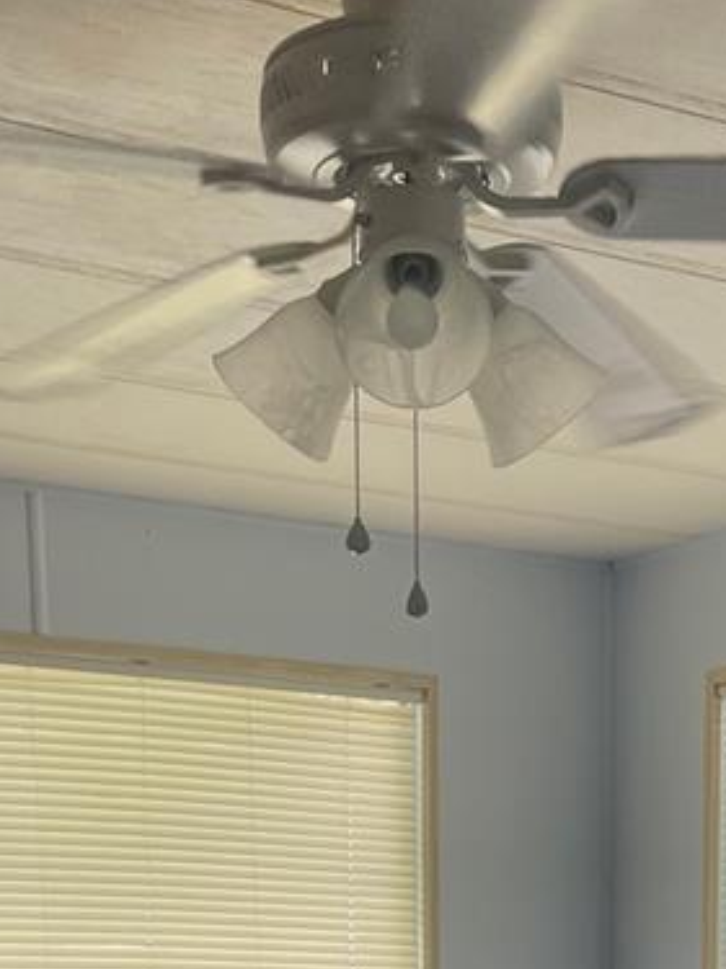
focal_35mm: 80
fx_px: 2238
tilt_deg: -8.2
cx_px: 499
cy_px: 1419
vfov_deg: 21.0
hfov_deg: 18.4
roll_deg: +0.0
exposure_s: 1/120
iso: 64
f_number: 1.6
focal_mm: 5.1
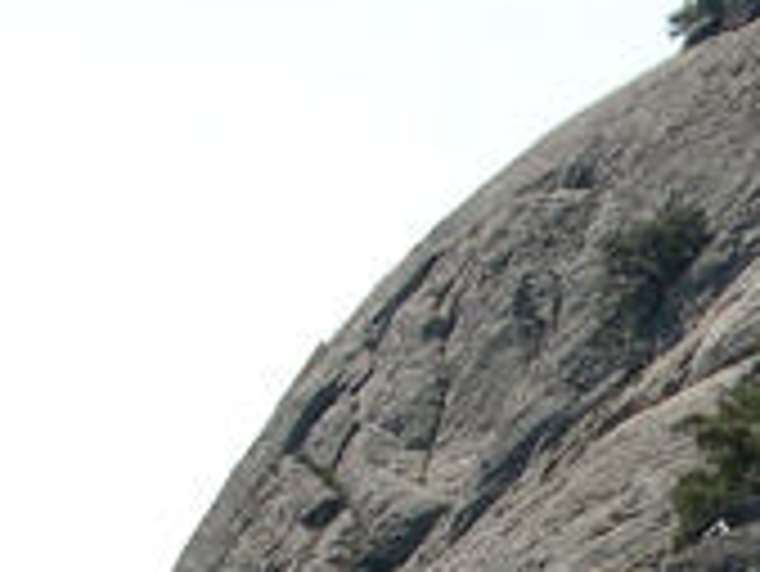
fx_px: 3955
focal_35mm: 180
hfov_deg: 10.5
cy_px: 635
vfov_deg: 8.2
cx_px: 1196
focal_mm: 8
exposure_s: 1/270
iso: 100
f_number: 7.6
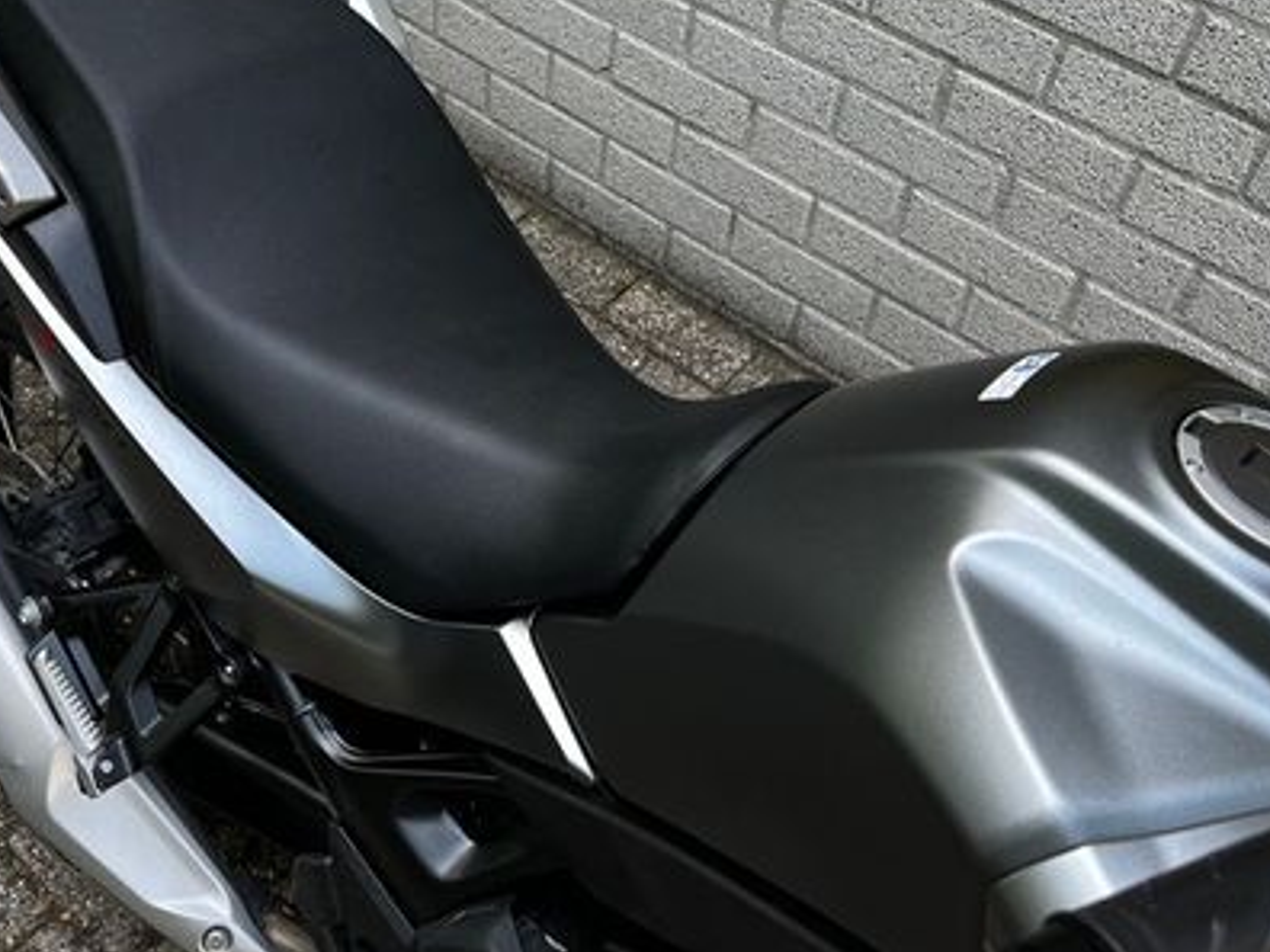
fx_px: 1541
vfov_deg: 34.0
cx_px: 465
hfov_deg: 44.4
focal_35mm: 42
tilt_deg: -45.9
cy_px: 314
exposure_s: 1/122
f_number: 1.6
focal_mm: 5.1
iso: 32
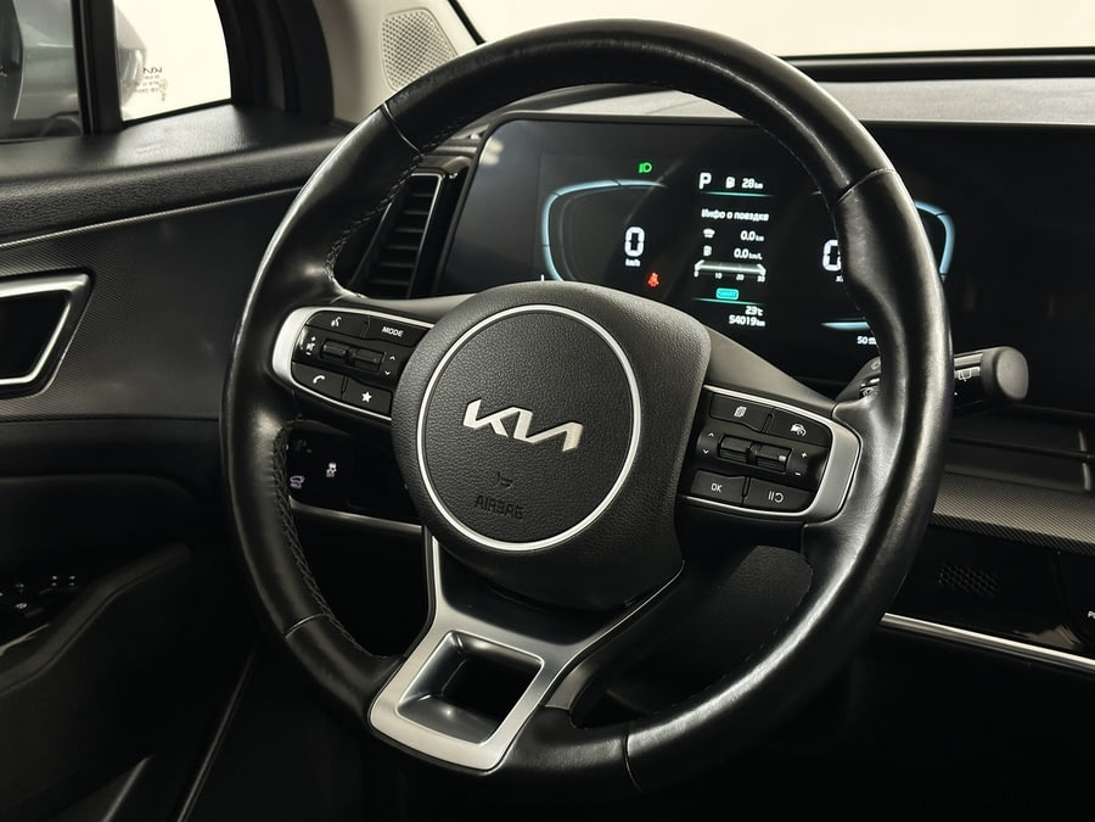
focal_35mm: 48
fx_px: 1518
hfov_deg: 39.7
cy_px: 411
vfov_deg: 30.3
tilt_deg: -14.8
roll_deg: +0.3
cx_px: 548
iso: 200
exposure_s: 1/33
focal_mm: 6.86
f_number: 1.78
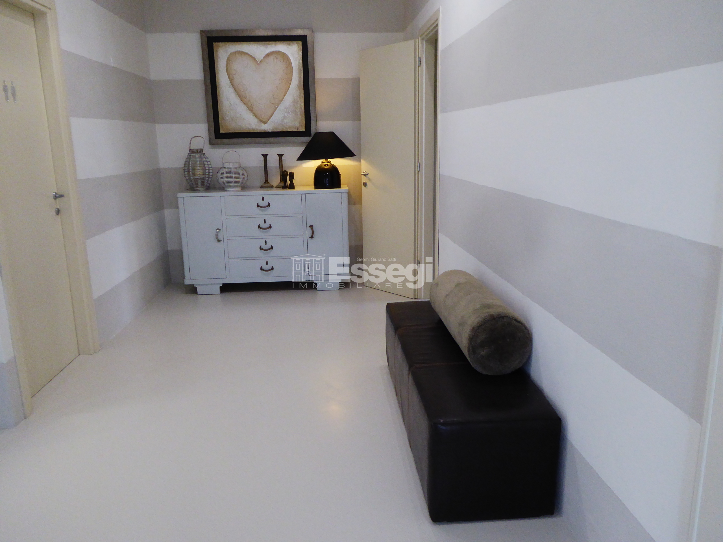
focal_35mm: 26
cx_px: 362
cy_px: 271
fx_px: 543
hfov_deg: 67.3
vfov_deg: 53.1
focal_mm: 4.7
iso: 400
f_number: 3.4
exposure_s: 1/40
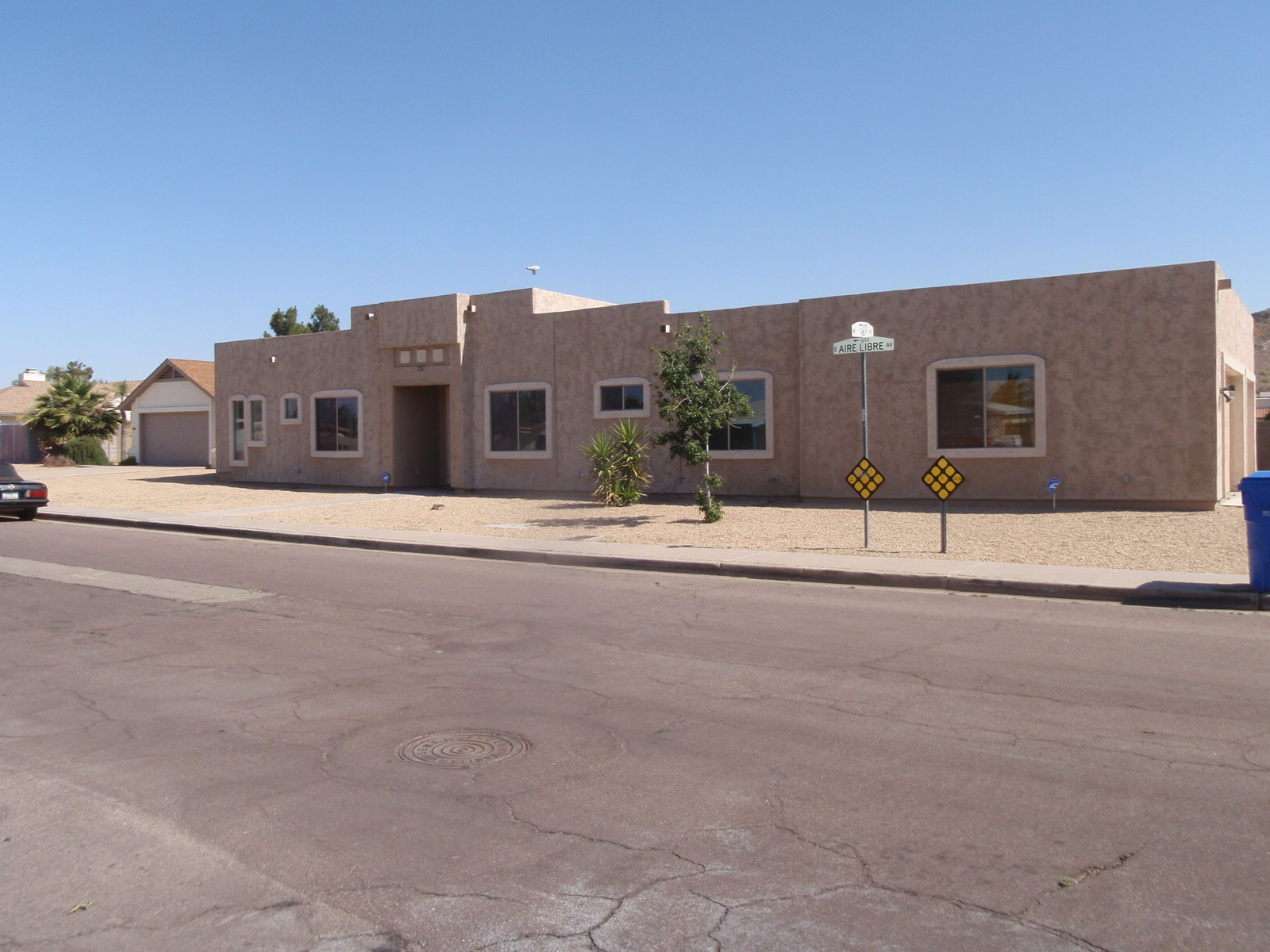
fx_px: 1027
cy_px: 476
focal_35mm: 28
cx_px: 635
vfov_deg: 49.7
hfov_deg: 63.4
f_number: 5
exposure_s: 1/320
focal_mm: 5
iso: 64
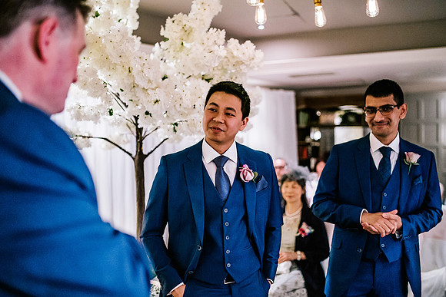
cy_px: 148
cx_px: 223
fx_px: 447
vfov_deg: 36.8
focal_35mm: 36
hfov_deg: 53.0
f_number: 1.4
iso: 4000
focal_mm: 35
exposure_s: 1/250
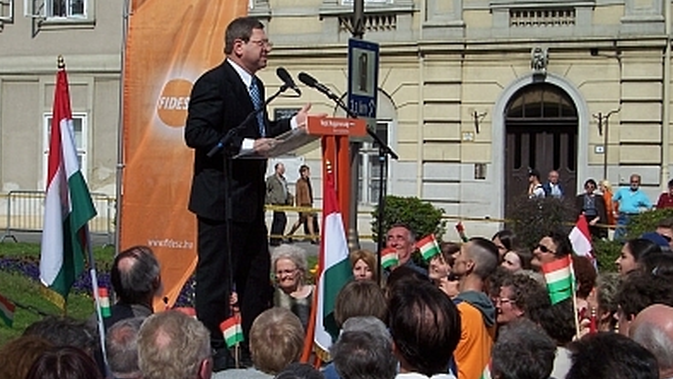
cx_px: 335
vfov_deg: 16.5
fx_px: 1303
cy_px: 222
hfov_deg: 29.0
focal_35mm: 73
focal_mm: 10.8
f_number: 6.7
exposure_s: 1/500
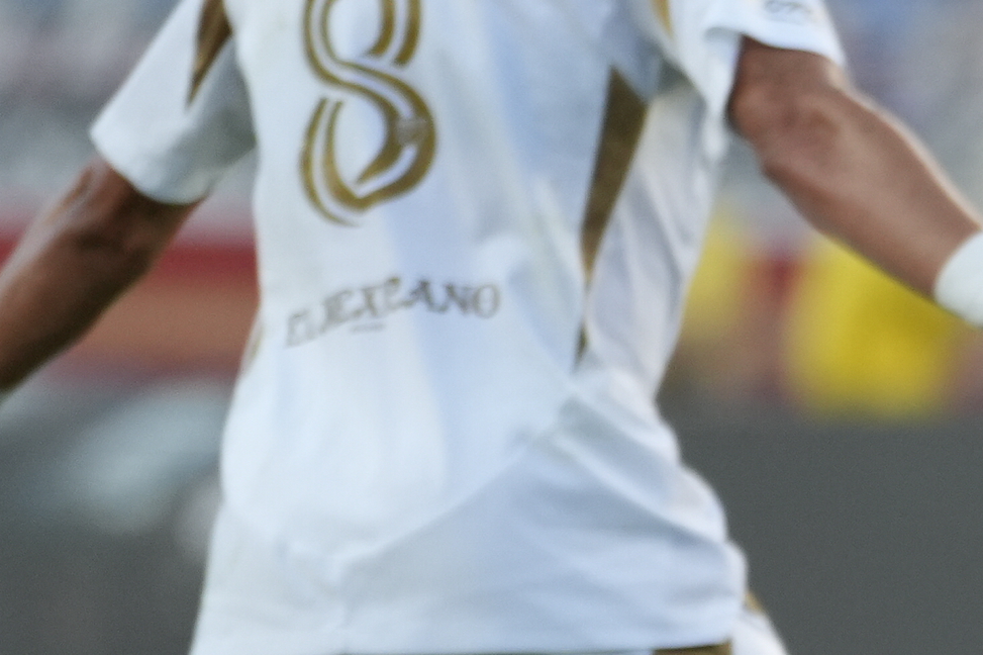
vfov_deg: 1.1
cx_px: 2368
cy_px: 356
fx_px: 35019
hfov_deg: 1.6
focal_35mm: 1283
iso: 500
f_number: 2.8
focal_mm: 200
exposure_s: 1/1600
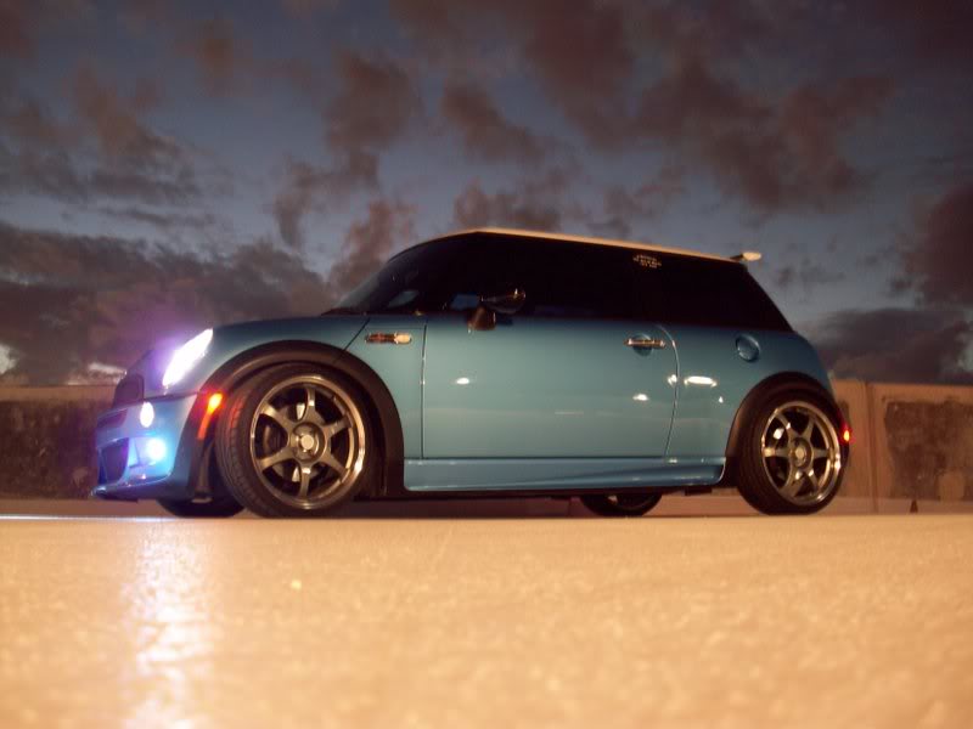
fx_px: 1040
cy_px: 364
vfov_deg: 38.7
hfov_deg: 50.1
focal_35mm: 37
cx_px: 486
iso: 80
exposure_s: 1.14
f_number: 2.8
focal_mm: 6.2
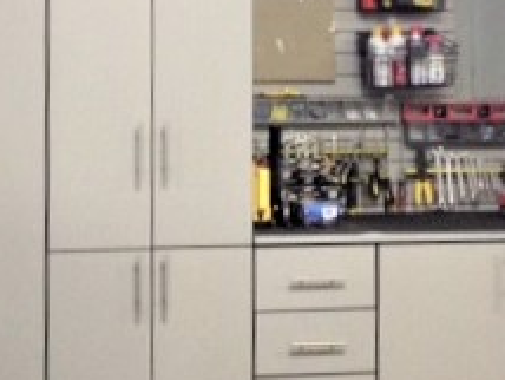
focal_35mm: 96
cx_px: 202
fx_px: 1402
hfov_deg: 20.4
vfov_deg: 15.4
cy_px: 96
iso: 320
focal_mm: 4.12
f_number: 2.4
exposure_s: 1/20
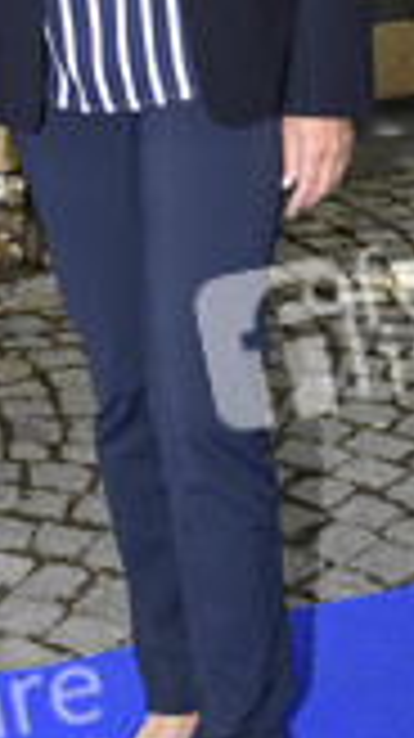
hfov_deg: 11.6
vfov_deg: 20.4
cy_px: 99
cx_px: 18
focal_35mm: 103
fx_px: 2020
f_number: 5.6
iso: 100
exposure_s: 1/160
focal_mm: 27
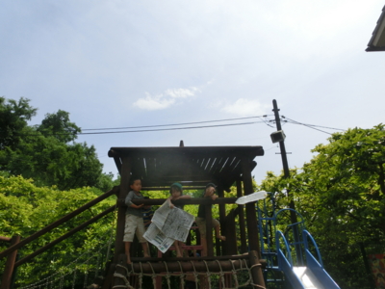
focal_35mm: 24
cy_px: 144
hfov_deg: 71.6
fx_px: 267
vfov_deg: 56.8
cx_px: 192
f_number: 7.9
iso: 80
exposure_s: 1/400
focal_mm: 4.24
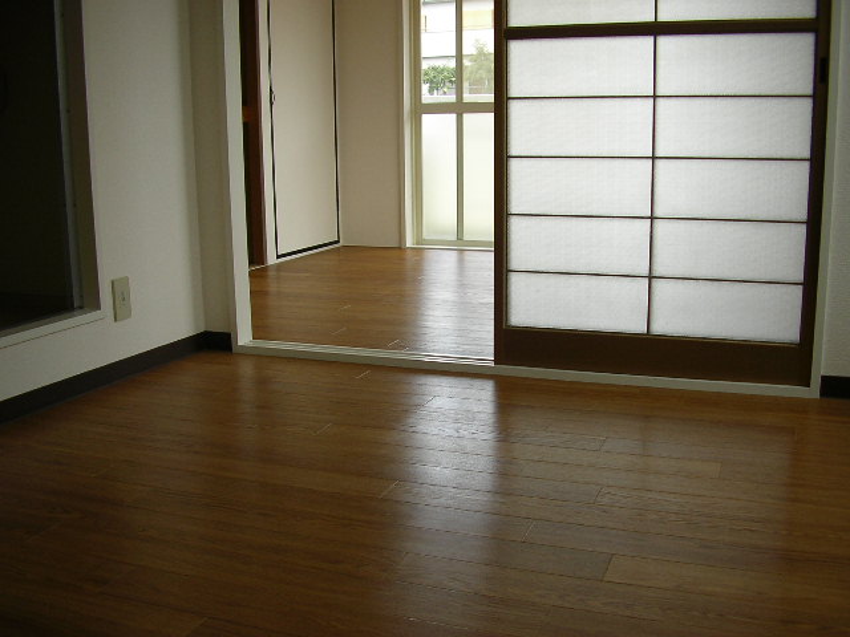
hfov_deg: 49.0
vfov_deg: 37.7
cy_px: 318
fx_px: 933
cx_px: 425
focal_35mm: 38
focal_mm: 5.8
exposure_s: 1/59
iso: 50
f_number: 2.9
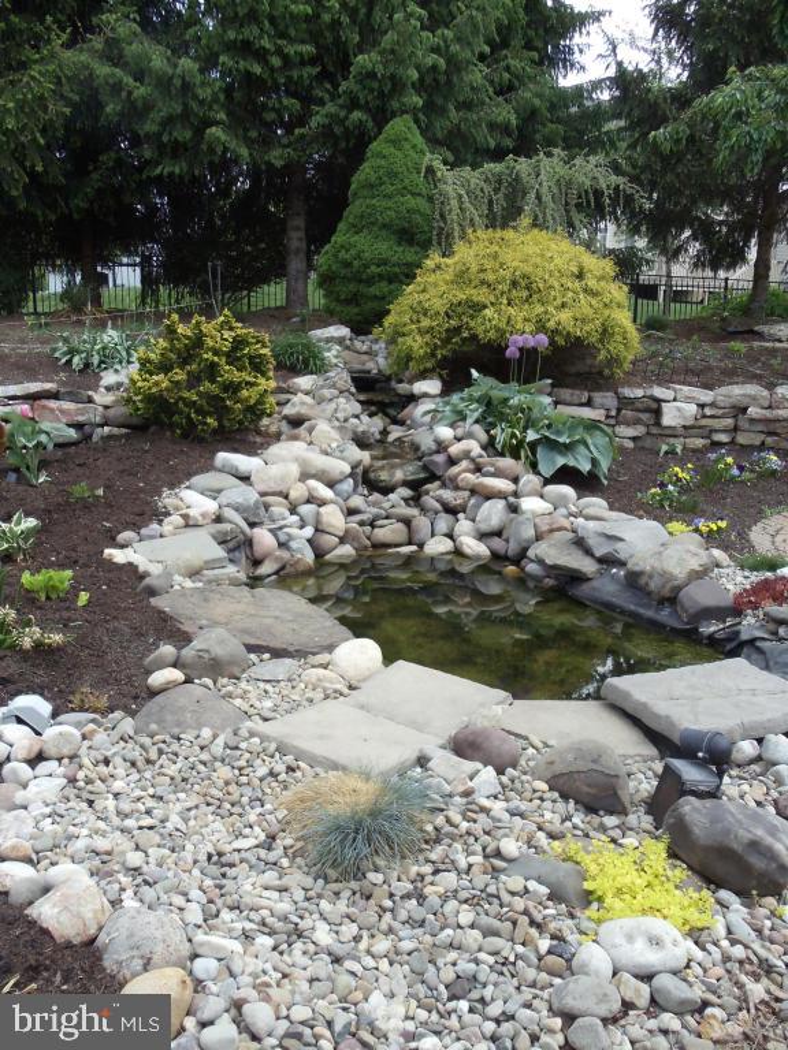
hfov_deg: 32.9
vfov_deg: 42.9
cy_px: 525
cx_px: 394
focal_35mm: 44
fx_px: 1335
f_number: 3.5
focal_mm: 6
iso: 100
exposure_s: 1/500
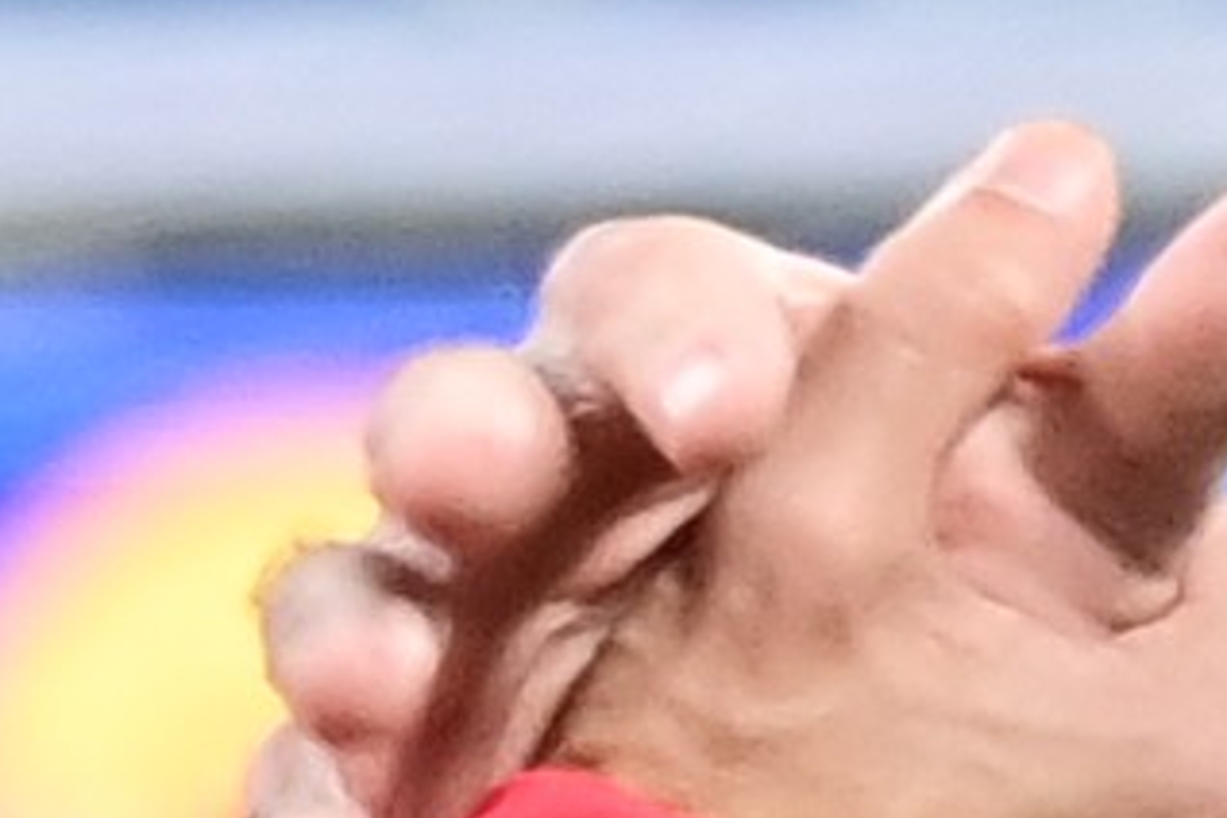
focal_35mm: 555
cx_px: 3226
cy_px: -957
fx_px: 18915
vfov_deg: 2.5
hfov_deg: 3.6
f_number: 2.8
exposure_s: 1/1000
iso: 2500
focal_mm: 98
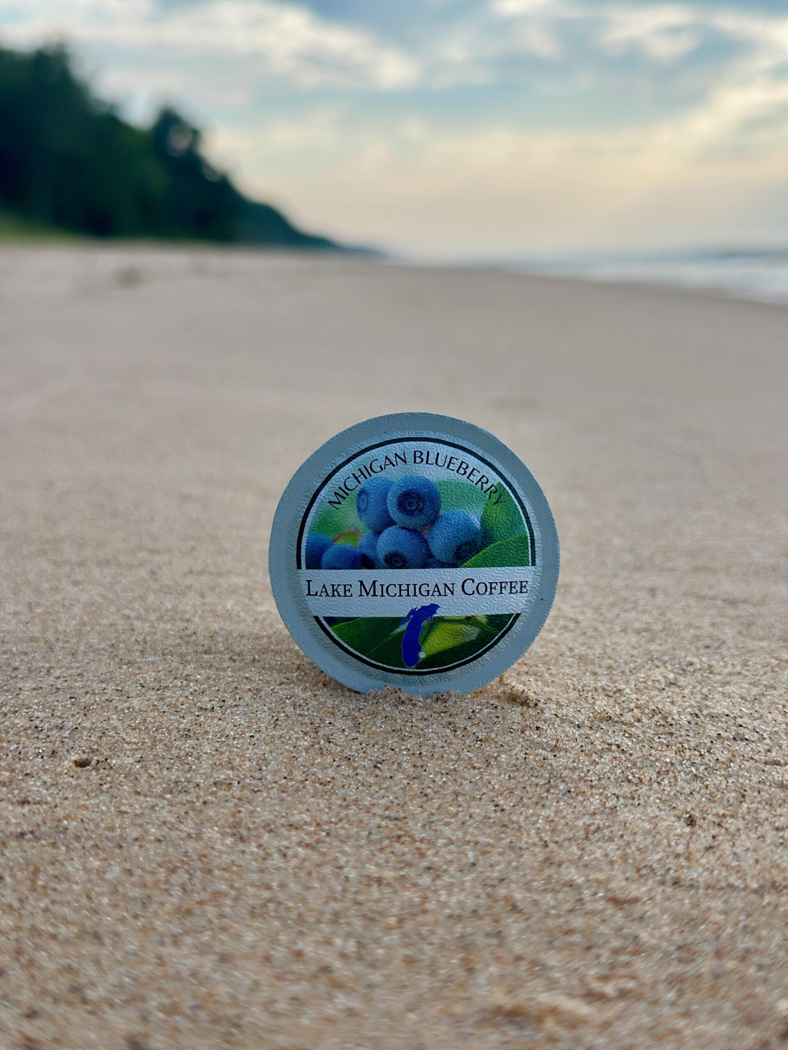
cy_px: 525
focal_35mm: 48
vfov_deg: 39.7
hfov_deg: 30.3
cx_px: 394
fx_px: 1457
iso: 80
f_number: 1.78
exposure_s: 1/3058
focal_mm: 6.86
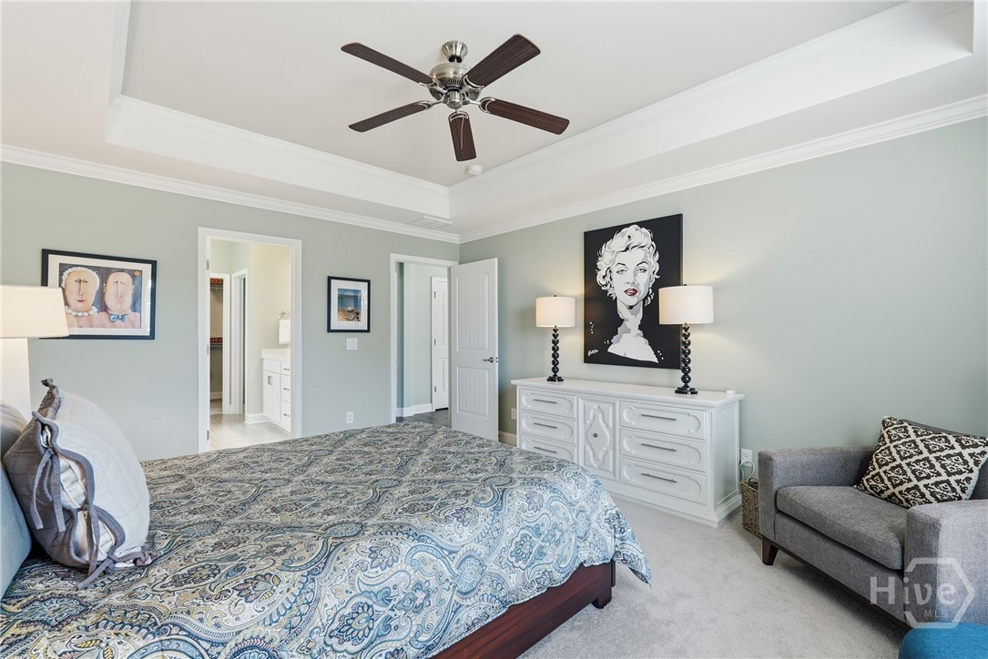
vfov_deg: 73.8
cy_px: 330
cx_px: 494
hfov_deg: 96.7
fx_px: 439
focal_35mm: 16
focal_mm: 16
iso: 320
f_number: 9
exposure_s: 1/320
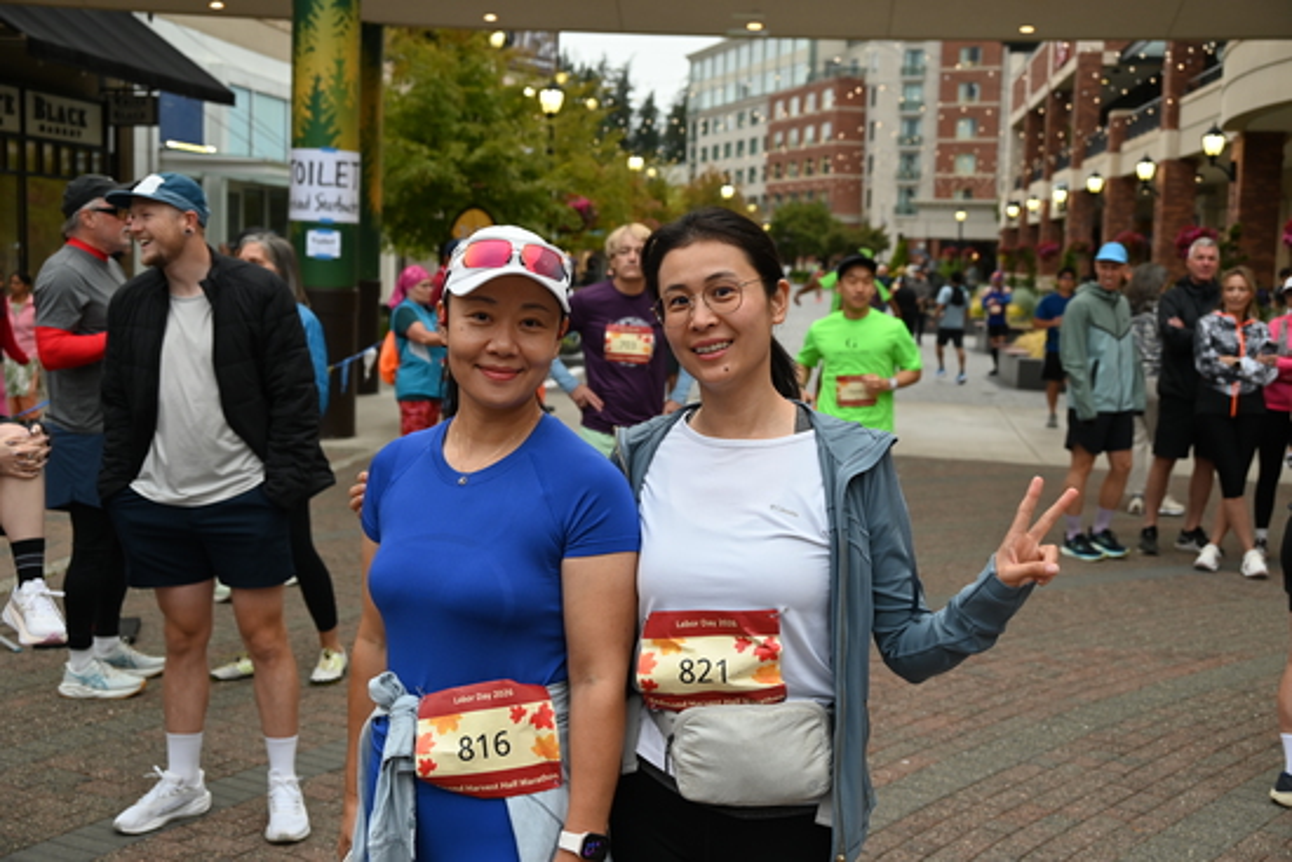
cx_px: 646
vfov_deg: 30.5
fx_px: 1579
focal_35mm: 44
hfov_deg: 44.5
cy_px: 431
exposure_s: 1/160
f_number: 5.3
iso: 400
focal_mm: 44
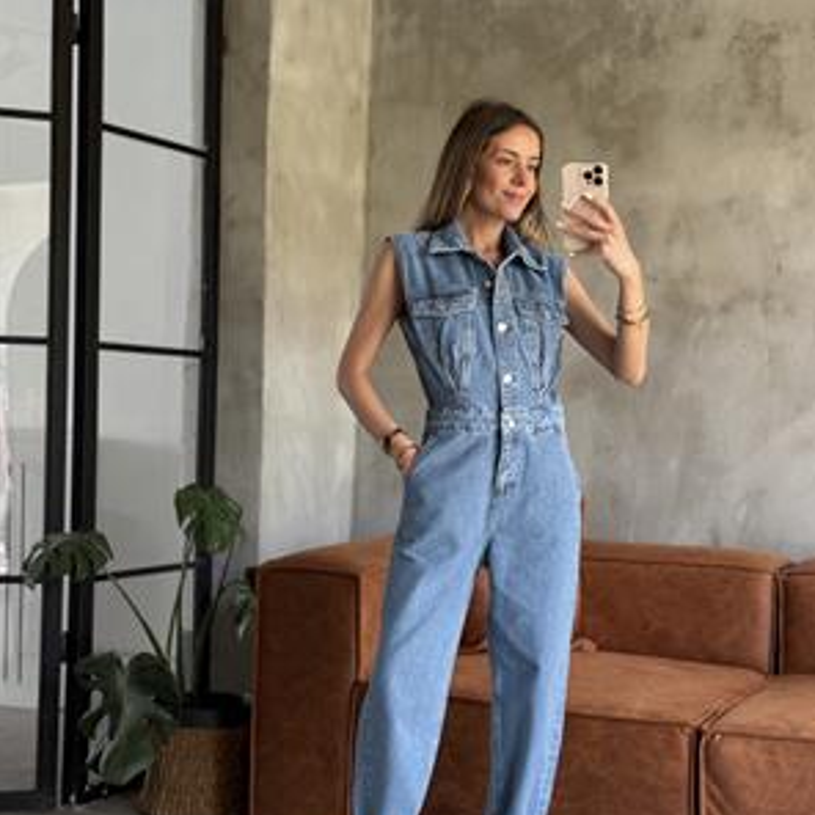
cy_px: 424
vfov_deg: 28.2
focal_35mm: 61
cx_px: 438
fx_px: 1625
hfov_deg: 28.1
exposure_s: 1/60
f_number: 1.78
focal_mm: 6.76
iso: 160
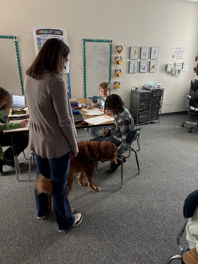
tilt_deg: -20.5
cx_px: 99
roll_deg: +0.2
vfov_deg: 67.3
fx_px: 198
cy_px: 132
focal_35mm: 26
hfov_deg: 53.1
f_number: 1.6
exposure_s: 1/60
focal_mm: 5.96
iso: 160
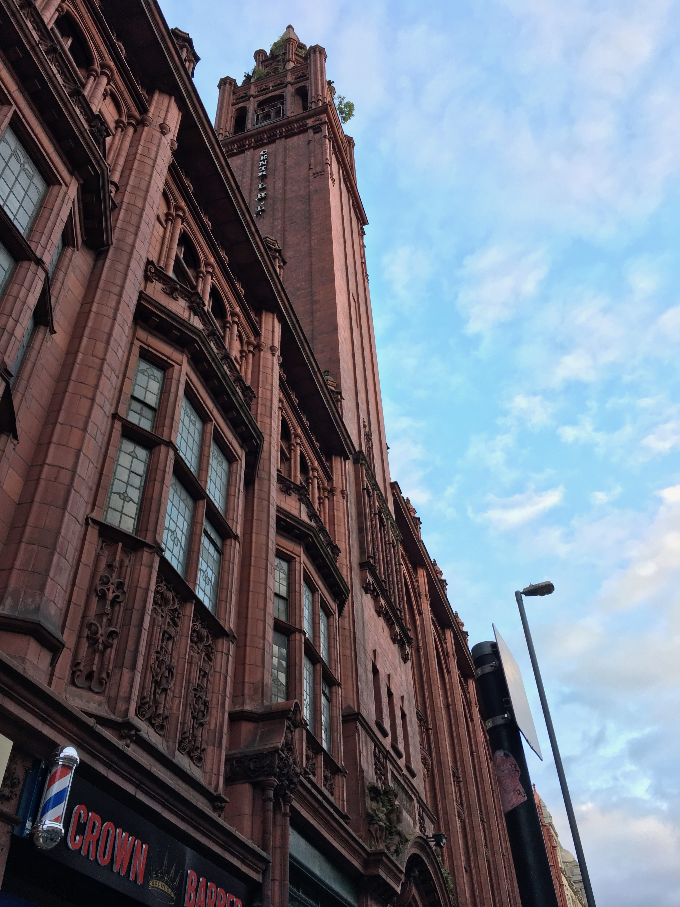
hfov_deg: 48.2
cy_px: 454
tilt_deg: +42.7
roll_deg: +3.8
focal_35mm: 29
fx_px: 760
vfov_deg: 61.7
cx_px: 340
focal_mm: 4.15
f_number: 2.2
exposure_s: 1/100
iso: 40
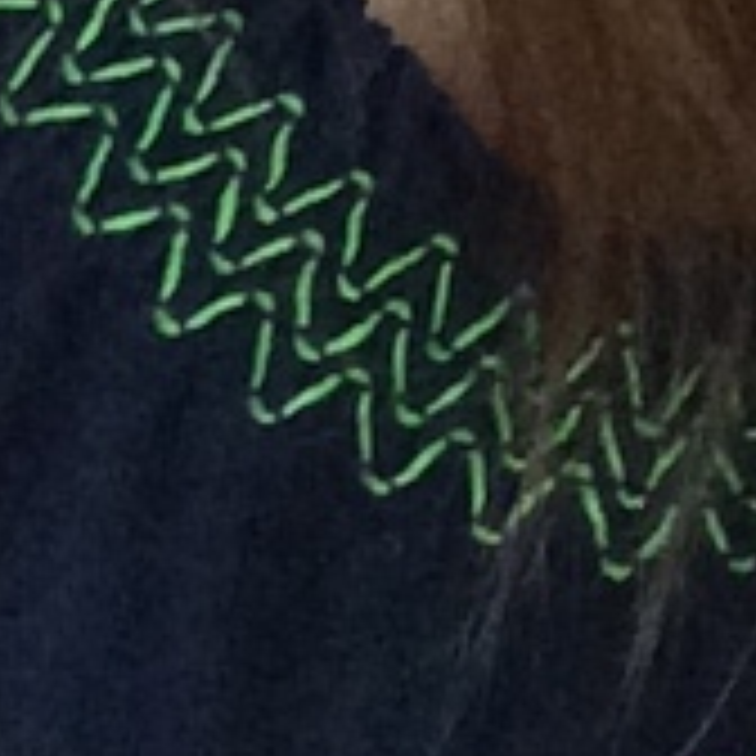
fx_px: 4003
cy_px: -1262
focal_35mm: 162
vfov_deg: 9.3
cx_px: 1467
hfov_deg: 10.1
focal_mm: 2.15
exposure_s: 1/17
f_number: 2.4
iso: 400
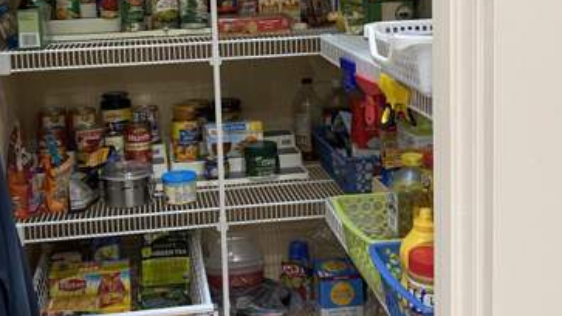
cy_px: 56
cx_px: 232
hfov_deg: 41.2
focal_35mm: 50
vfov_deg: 23.5
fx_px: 745
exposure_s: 1/60
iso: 320
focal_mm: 4.25
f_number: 1.8
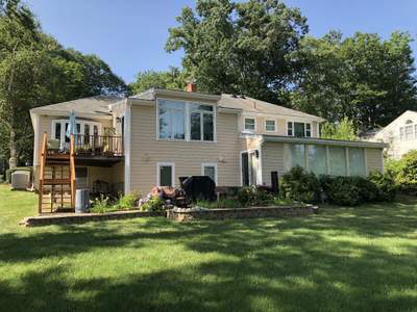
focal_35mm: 28
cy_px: 156
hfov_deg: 63.4
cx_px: 208
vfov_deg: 49.7
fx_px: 337
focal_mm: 4
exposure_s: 1/480
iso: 20
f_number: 1.8
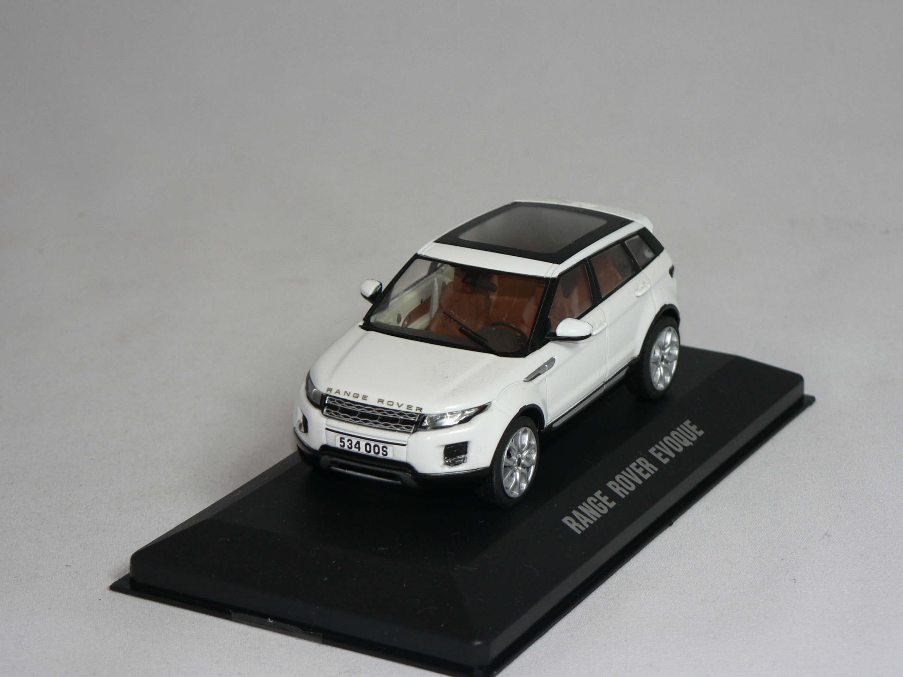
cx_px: 452
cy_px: 338
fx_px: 2765
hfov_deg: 18.5
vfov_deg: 14.0
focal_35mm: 106
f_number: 3.2
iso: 80
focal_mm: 17.7
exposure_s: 1/60
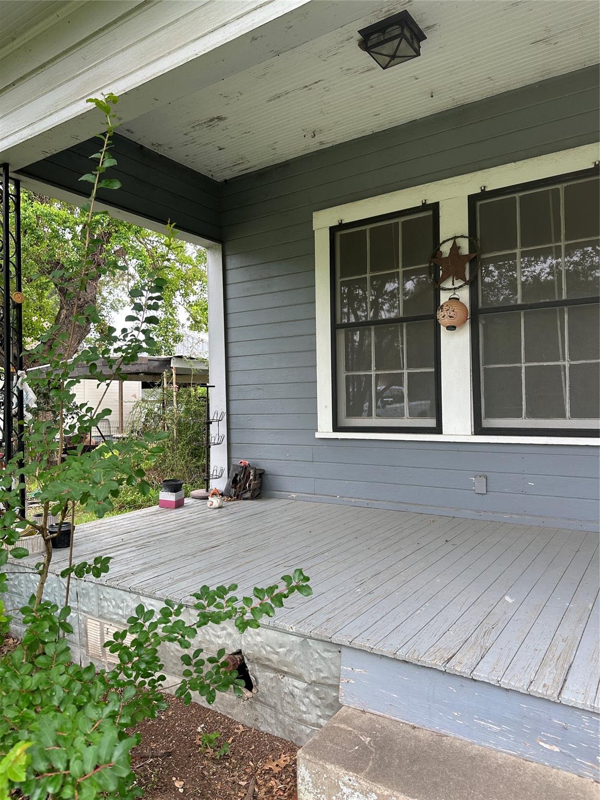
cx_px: 300
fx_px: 555
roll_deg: +0.2
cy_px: 400
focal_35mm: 24
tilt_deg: +1.9
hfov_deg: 56.8
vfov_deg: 71.6
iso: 80
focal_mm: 6.86
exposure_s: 1/121
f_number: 1.78
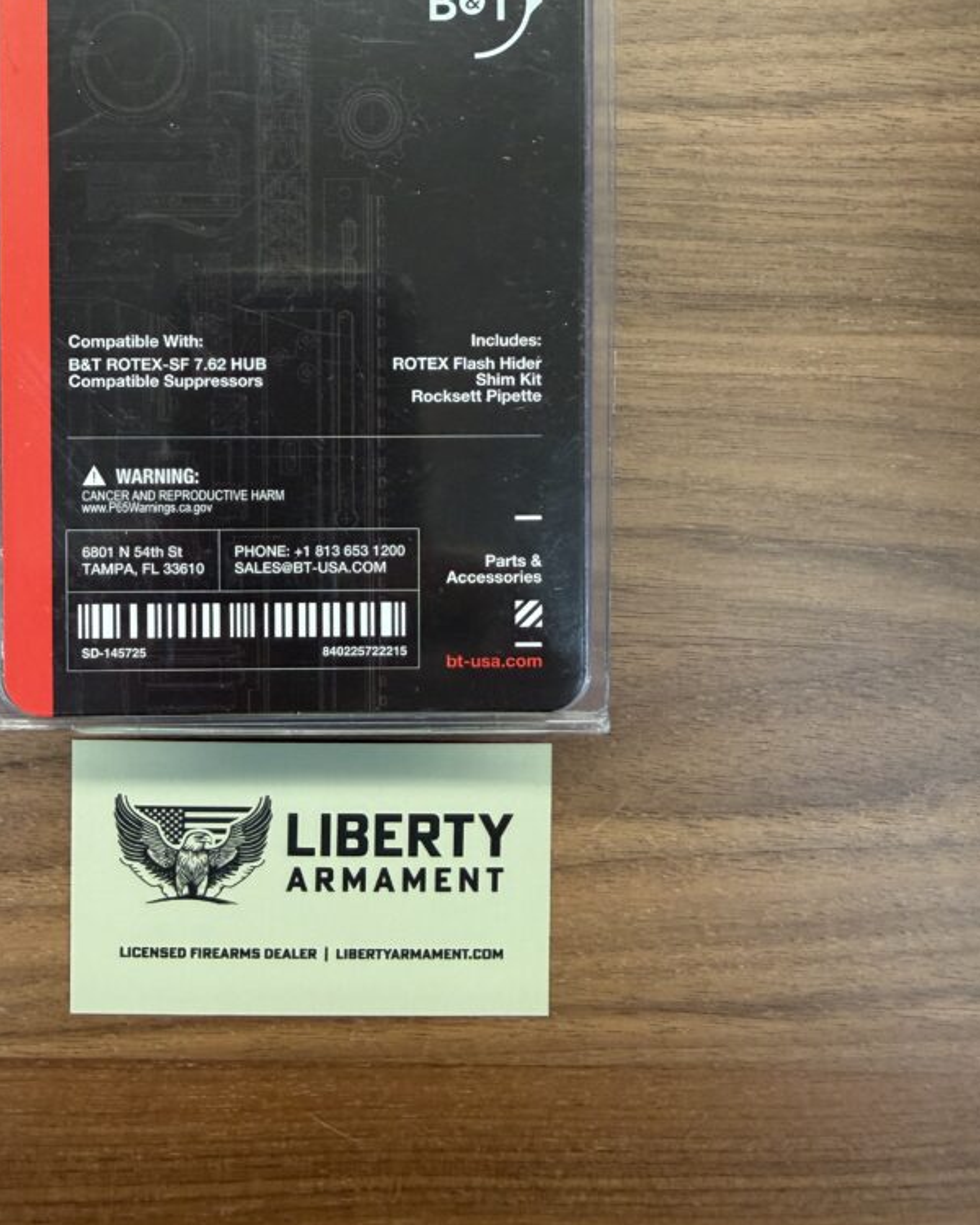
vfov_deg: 54.8
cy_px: 430
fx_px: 1160
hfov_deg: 45.5
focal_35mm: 32
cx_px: 389
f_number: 2.2
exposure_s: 1/60
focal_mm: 2.22
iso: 200
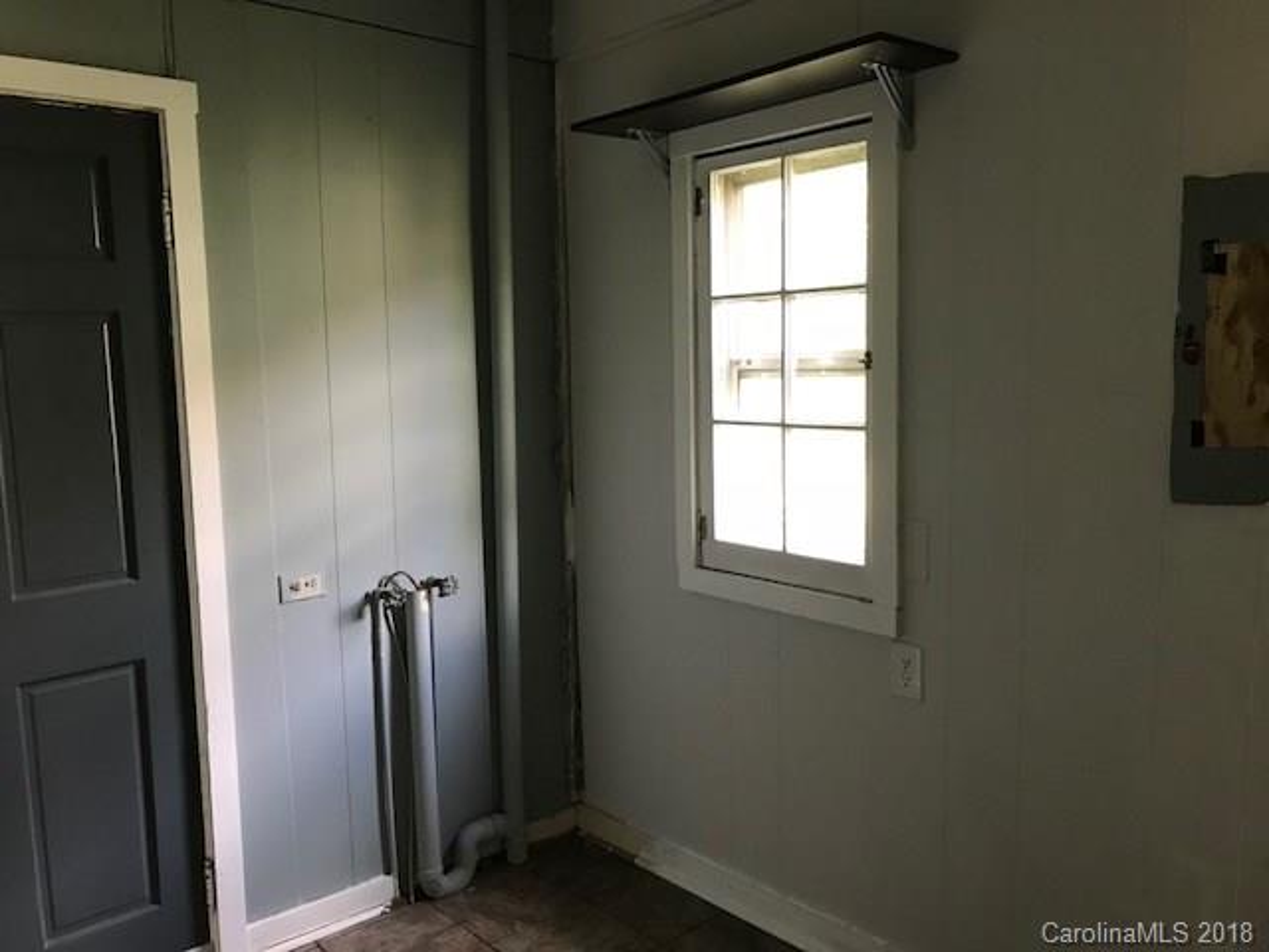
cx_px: 634
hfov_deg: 63.4
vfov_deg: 49.7
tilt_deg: -6.1
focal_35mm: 28
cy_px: 476
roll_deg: +1.1
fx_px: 1026
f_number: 1.8
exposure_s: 1/15
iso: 64
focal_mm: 3.99
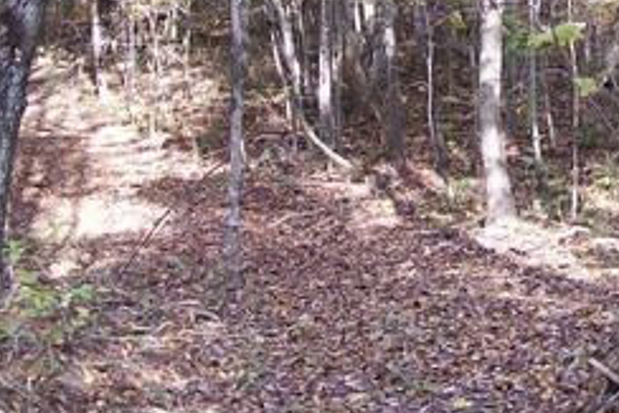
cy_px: 11
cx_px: 558
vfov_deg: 12.5
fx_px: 1875
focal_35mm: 109
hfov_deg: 18.4
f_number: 2.7
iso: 80
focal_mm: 6
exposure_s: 1/70.1
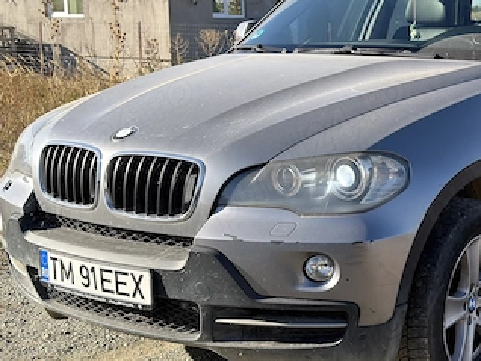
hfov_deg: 28.5
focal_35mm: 66
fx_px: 918
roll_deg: +0.0
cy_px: 168
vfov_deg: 22.3
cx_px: 413
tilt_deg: -10.9
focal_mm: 6.76
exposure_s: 1/1969
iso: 64
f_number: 1.78
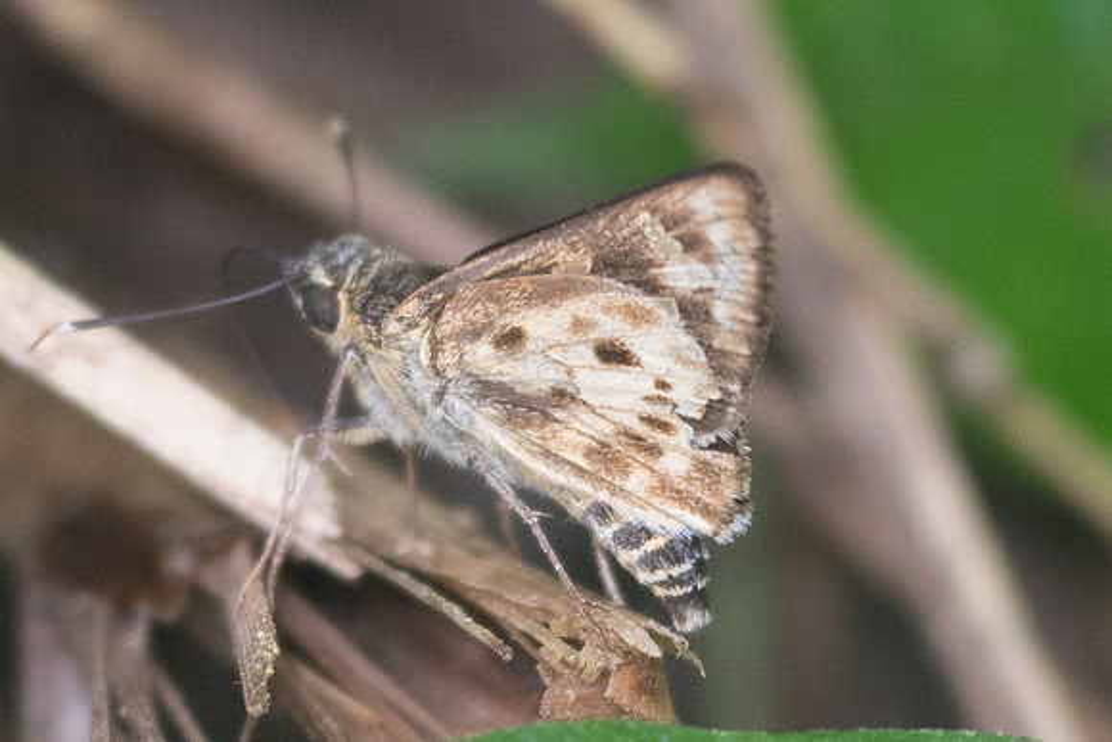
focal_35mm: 1125
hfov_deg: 1.8
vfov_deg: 1.2
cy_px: 454
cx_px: 556
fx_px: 34757
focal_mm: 150
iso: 800
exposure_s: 1/250
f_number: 3.3
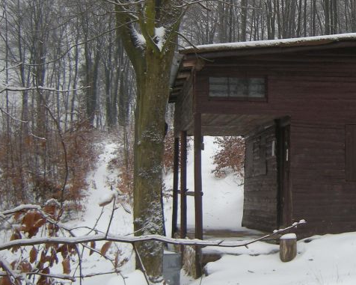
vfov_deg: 24.5
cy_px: 99
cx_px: 306
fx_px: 653
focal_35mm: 62
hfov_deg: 29.5
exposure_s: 1/193
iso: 64
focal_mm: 4.7
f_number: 2.8
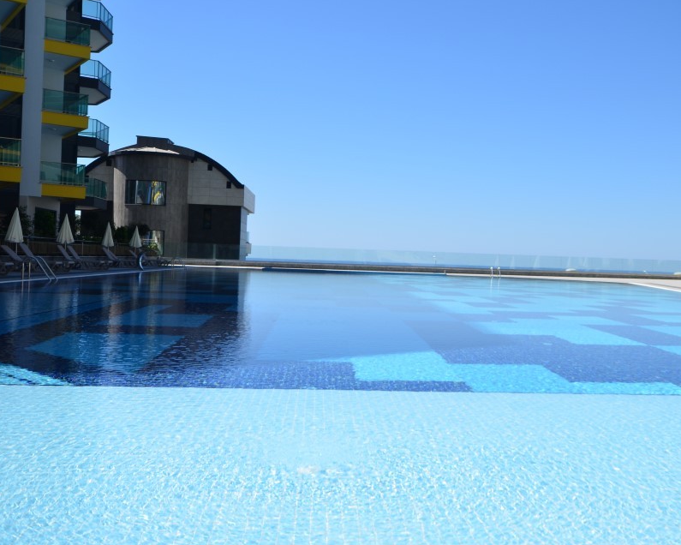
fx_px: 826
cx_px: 408
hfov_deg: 44.6
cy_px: 252
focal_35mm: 41
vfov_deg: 36.5
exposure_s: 1/320
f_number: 10
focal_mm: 20
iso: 200
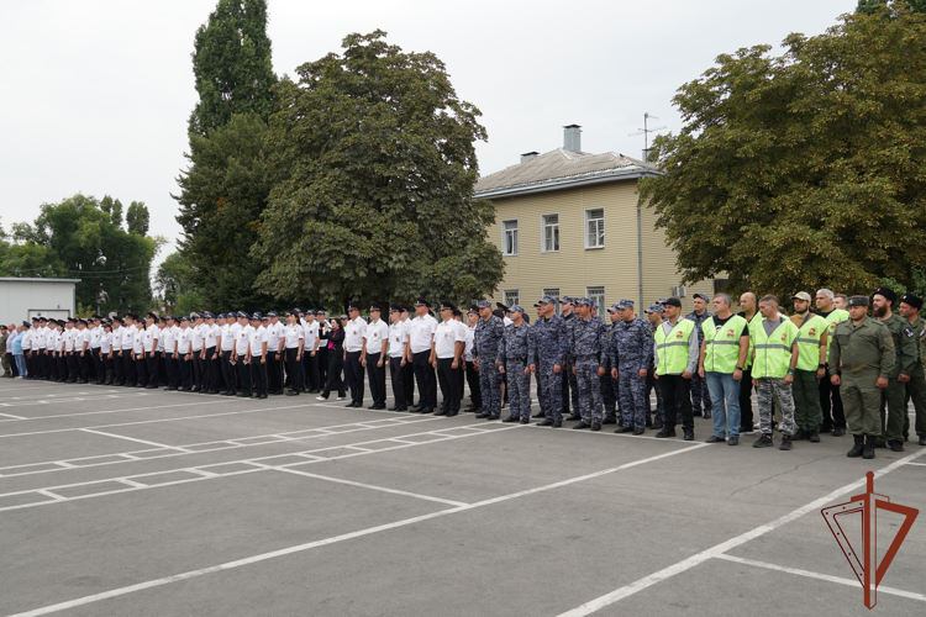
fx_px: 772
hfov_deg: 61.9
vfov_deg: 43.6
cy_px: 308
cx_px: 463
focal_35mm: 30
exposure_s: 1/125
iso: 100
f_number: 5
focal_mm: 20
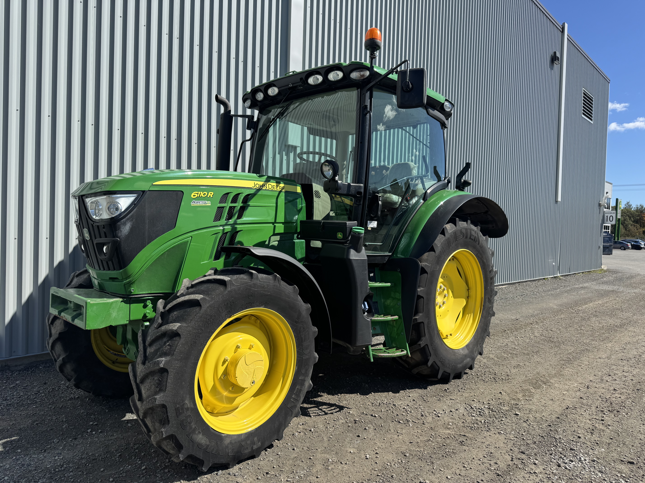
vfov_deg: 56.8
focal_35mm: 24
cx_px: 322
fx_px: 447
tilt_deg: -0.5
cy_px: 242
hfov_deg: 71.6
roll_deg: -0.5
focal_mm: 6.76
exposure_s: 1/4049
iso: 80
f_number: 1.78
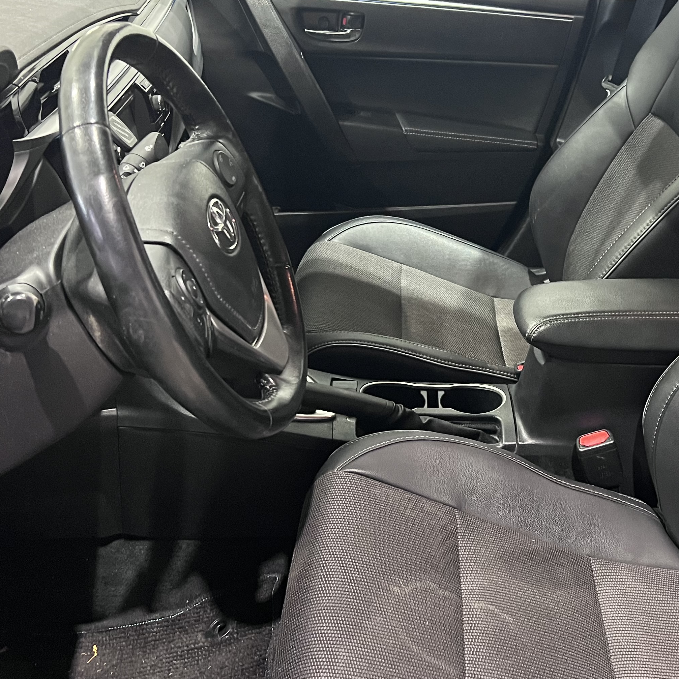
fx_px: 1021
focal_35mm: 46
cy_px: 280
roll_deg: -3.7
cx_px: 451
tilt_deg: -26.8
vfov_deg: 36.7
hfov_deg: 36.4
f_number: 1.5
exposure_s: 1/40
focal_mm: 5.7
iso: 400
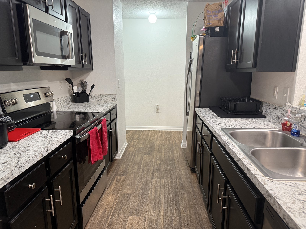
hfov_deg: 71.6
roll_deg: +0.2
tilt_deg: -10.9
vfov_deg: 56.8
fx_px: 212
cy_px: 114
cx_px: 153
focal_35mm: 24
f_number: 1.78
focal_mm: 6.76
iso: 250
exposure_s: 1/60
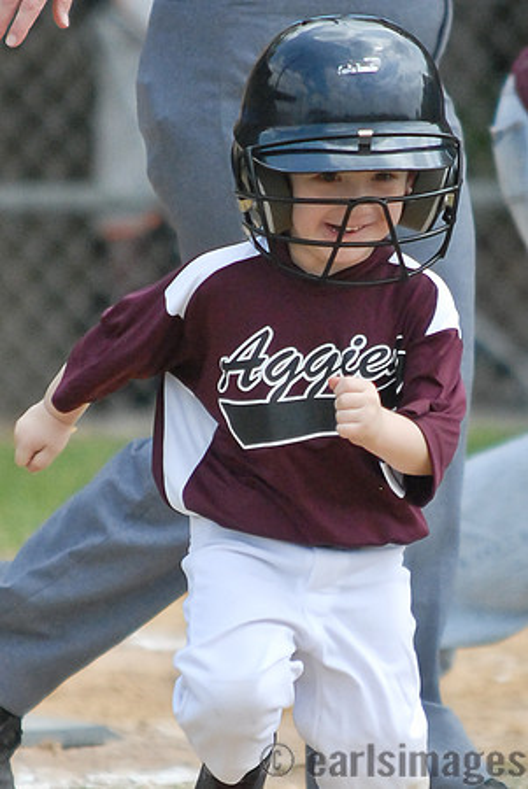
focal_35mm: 300
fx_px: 6584
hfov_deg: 4.6
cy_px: 394
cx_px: 264
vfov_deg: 6.9
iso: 800
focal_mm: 200
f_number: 2.8
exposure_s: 1/6400
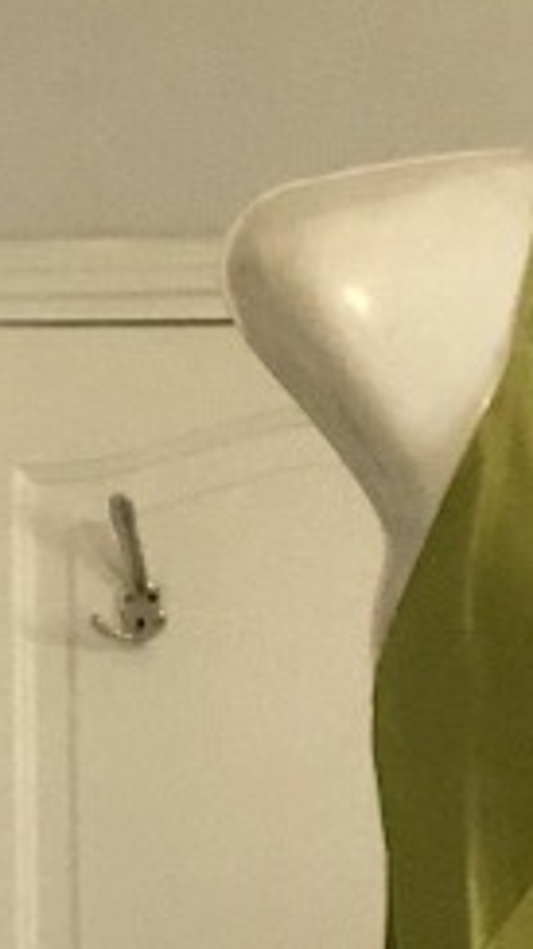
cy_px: 1494
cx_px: 751
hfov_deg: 4.7
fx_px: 6416
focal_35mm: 255
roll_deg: +0.3
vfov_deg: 8.3
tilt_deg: -3.1
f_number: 2.8
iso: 400
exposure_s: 1/100
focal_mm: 6.6
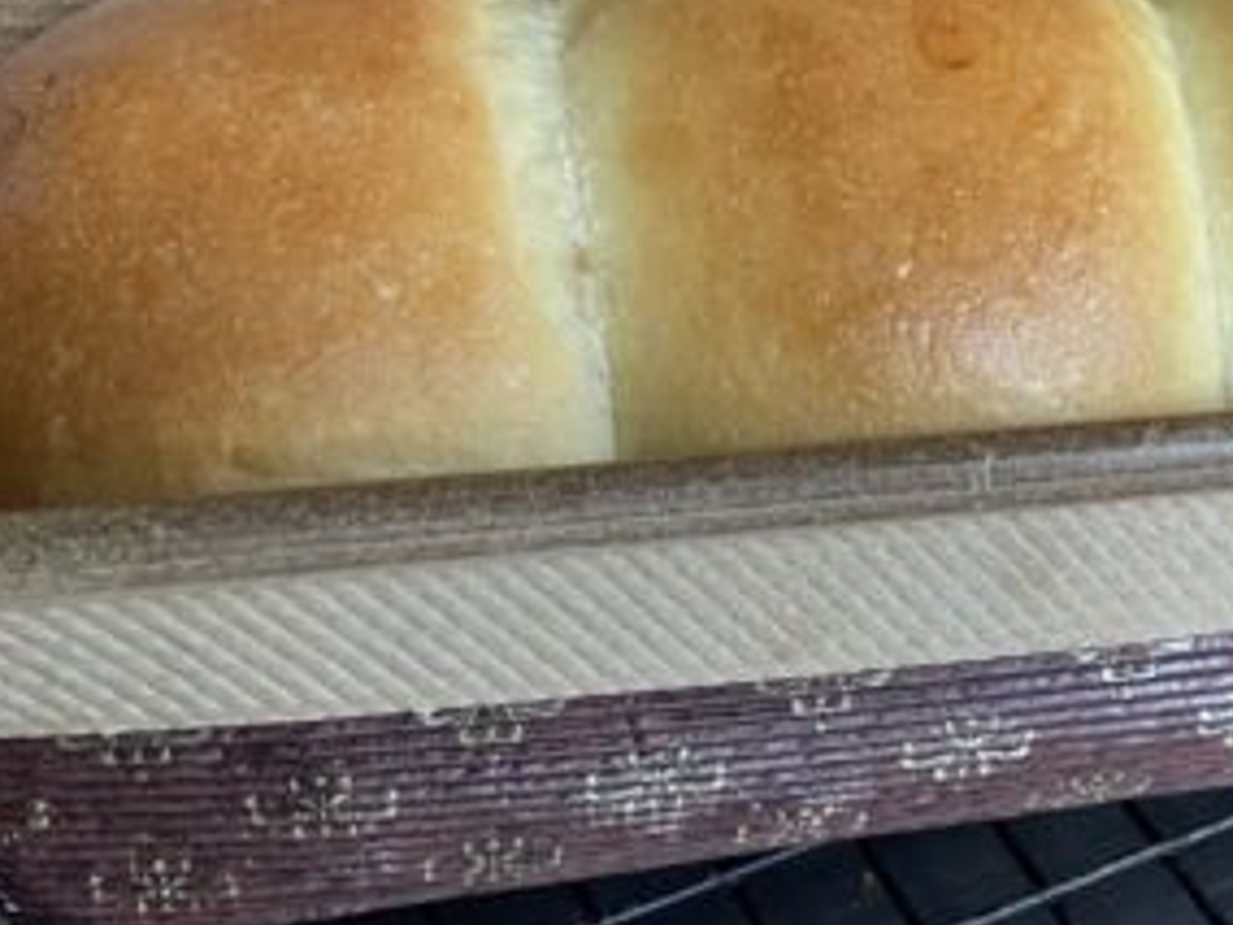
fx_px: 2173
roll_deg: -5.3
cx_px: 866
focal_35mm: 61
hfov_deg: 31.3
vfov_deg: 24.0
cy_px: 360
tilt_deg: -37.5
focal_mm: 4.25
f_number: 1.8
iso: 125
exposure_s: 1/79
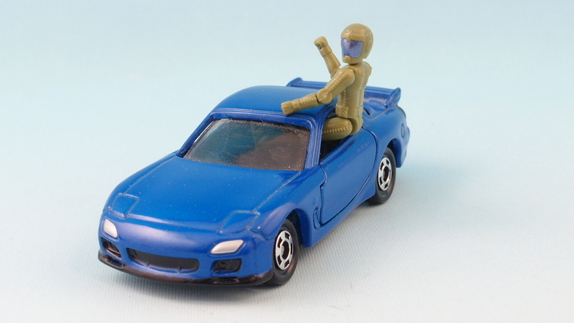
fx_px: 1187
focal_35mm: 78
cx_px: 285
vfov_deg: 15.5
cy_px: 141
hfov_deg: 27.2
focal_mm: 15.27
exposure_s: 1
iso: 100
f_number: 8
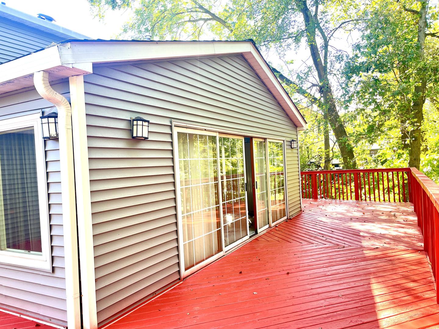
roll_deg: +3.3
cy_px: 164
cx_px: 220
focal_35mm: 26
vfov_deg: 53.1
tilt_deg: -1.1
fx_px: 330
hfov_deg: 67.3
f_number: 1.6
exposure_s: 1/166
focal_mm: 5.1
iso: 50
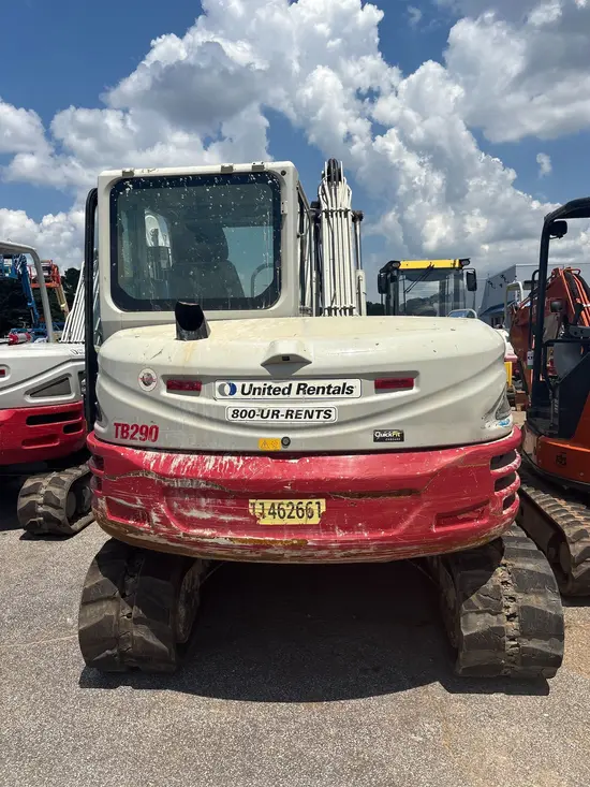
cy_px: 394
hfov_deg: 53.1
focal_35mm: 26
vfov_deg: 67.3
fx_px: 591
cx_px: 295
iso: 50
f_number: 1.6
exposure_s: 1/6329
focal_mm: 5.96
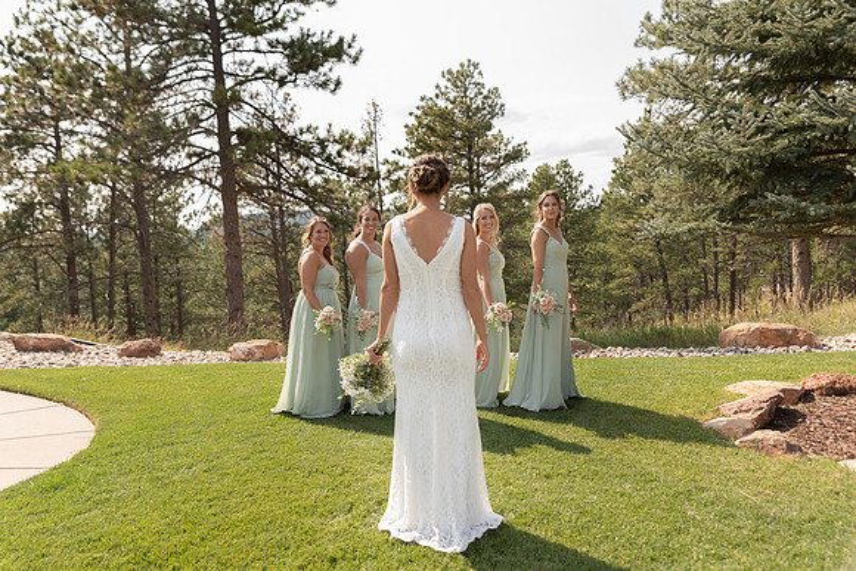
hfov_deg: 63.6
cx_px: 428
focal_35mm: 29
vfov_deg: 45.0
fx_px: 690
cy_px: 286
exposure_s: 1/160
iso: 80
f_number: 4.5
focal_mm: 29
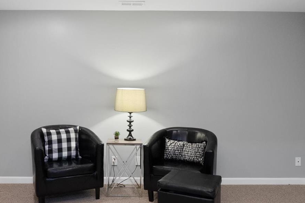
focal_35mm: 29
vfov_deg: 44.5
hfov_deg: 63.2
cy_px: 128
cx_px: 123
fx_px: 246
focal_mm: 8
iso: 400
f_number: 8
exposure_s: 1/2
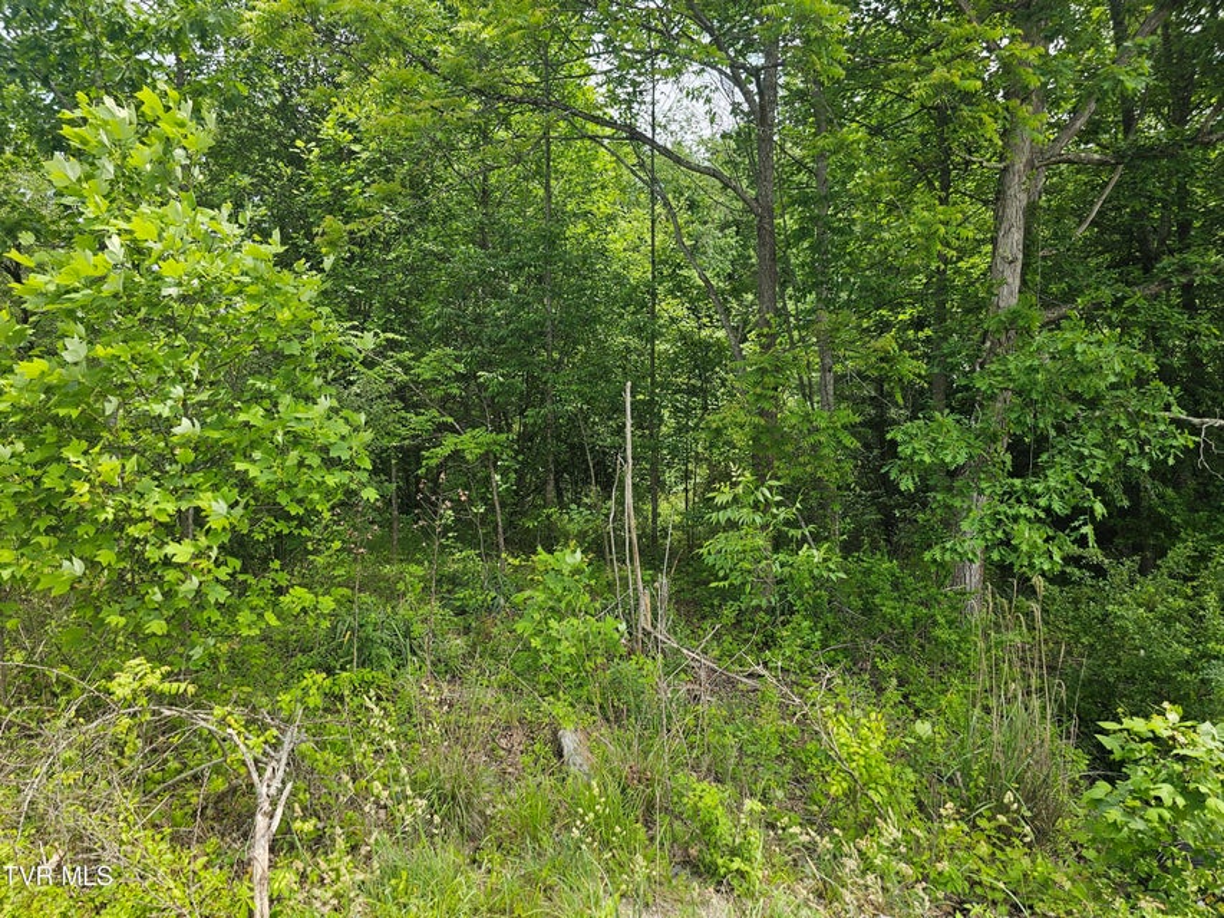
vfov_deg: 58.9
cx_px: 612
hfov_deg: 73.9
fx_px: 813
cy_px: 459
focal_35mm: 23
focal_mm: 6.3
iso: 12
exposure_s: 1/180
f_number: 1.7
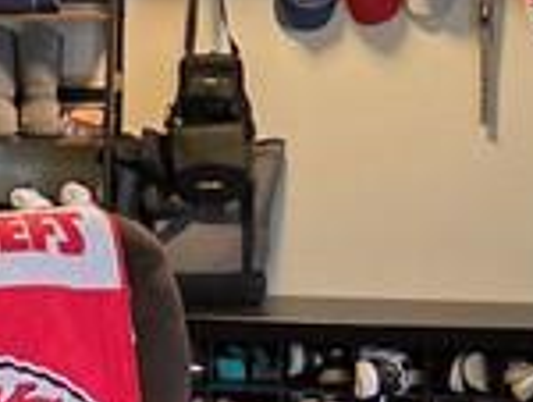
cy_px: 477
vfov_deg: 9.4
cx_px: -156
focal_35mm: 157
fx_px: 2421
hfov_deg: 12.2
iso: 500
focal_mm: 5.4
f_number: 1.8
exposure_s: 1/120
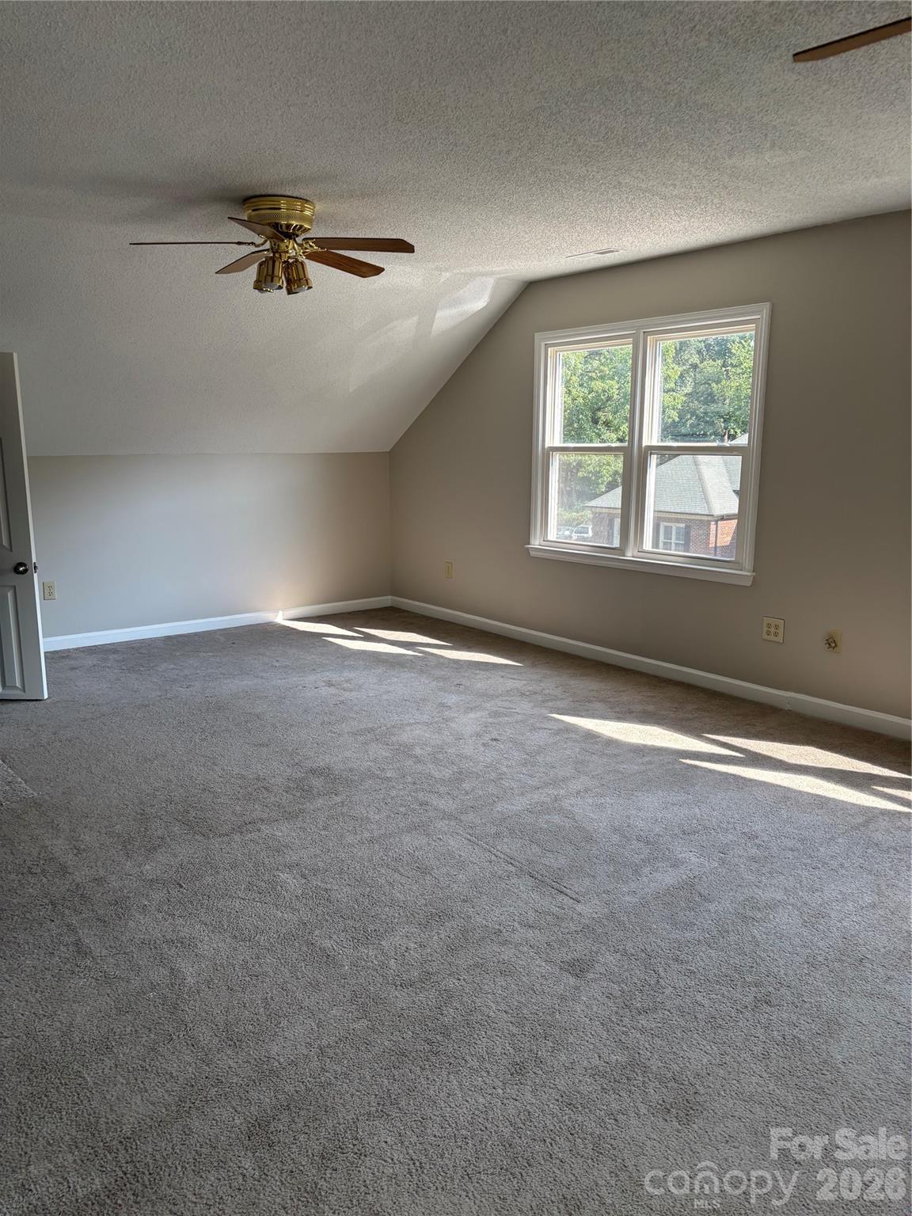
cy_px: 608
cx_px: 456
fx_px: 913
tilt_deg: -12.1
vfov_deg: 67.3
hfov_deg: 53.1
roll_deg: -1.2
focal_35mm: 26
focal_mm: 5.96
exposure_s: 1/203
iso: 50
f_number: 1.6
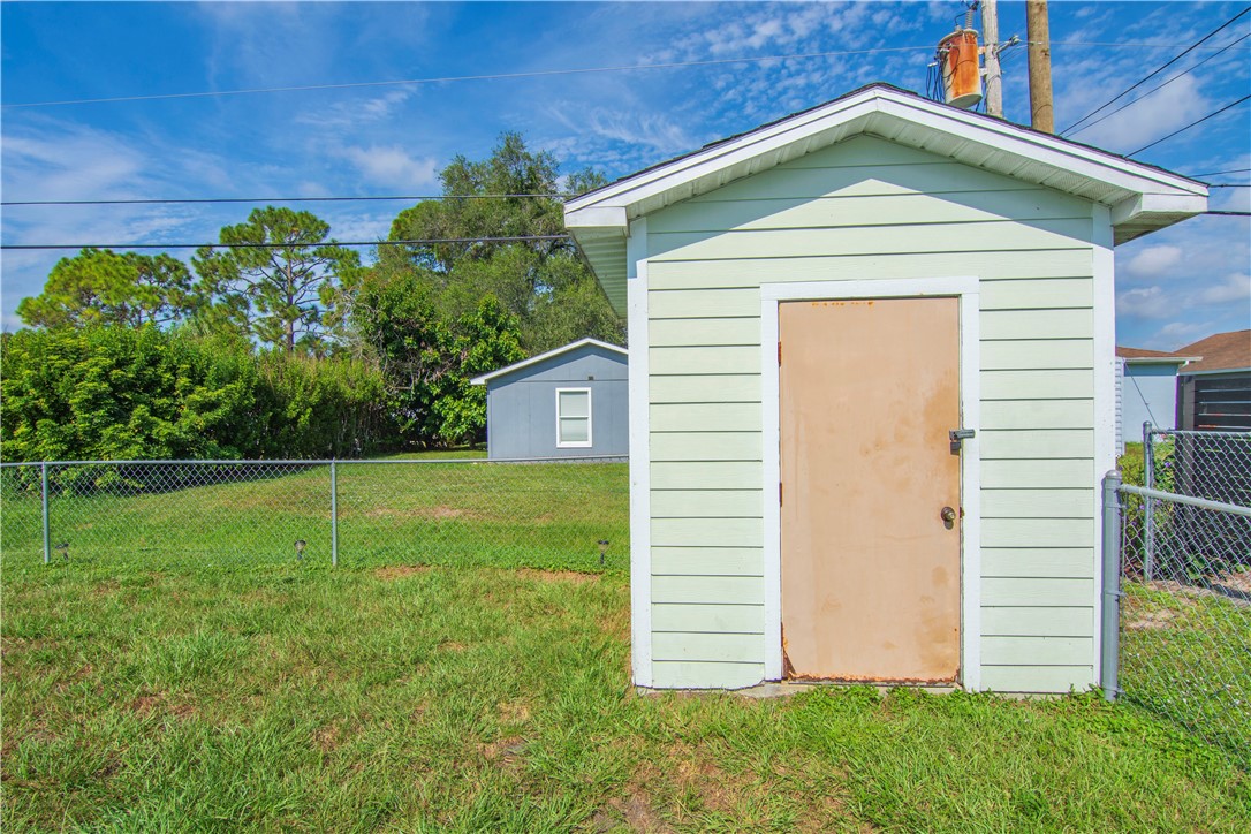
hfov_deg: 73.7
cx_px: 626
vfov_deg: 53.1
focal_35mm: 24
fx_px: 834
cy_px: 417
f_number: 10
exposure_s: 1/250
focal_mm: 16
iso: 100
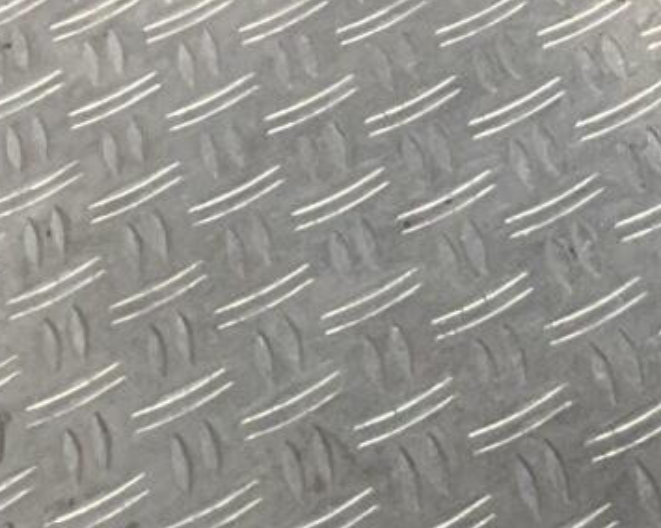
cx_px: 1793
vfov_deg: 6.9
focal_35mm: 204
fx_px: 3991
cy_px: -959
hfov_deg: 8.4
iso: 16
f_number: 1.8
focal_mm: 3
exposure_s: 1/216
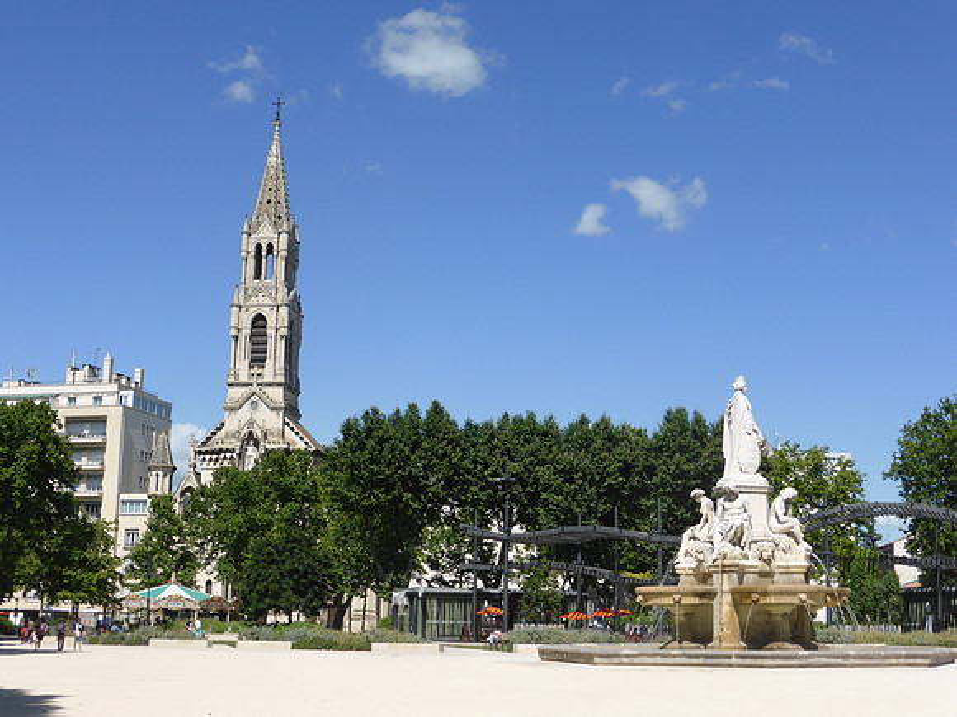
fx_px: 1355
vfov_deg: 29.7
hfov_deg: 38.9
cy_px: 358
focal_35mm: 49
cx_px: 478
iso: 100
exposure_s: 1/1000
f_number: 4.2
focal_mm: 8.5
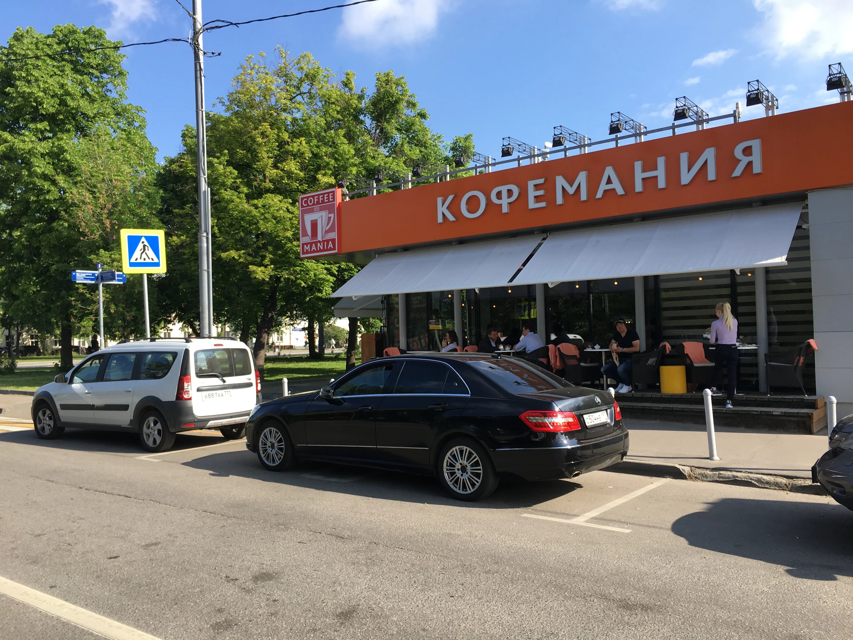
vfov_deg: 48.2
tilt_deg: +2.6
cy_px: 320
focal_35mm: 29
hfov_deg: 61.7
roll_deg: +1.6
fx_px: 715
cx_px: 426
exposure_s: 1/605
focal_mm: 4.15
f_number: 2.2
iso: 25
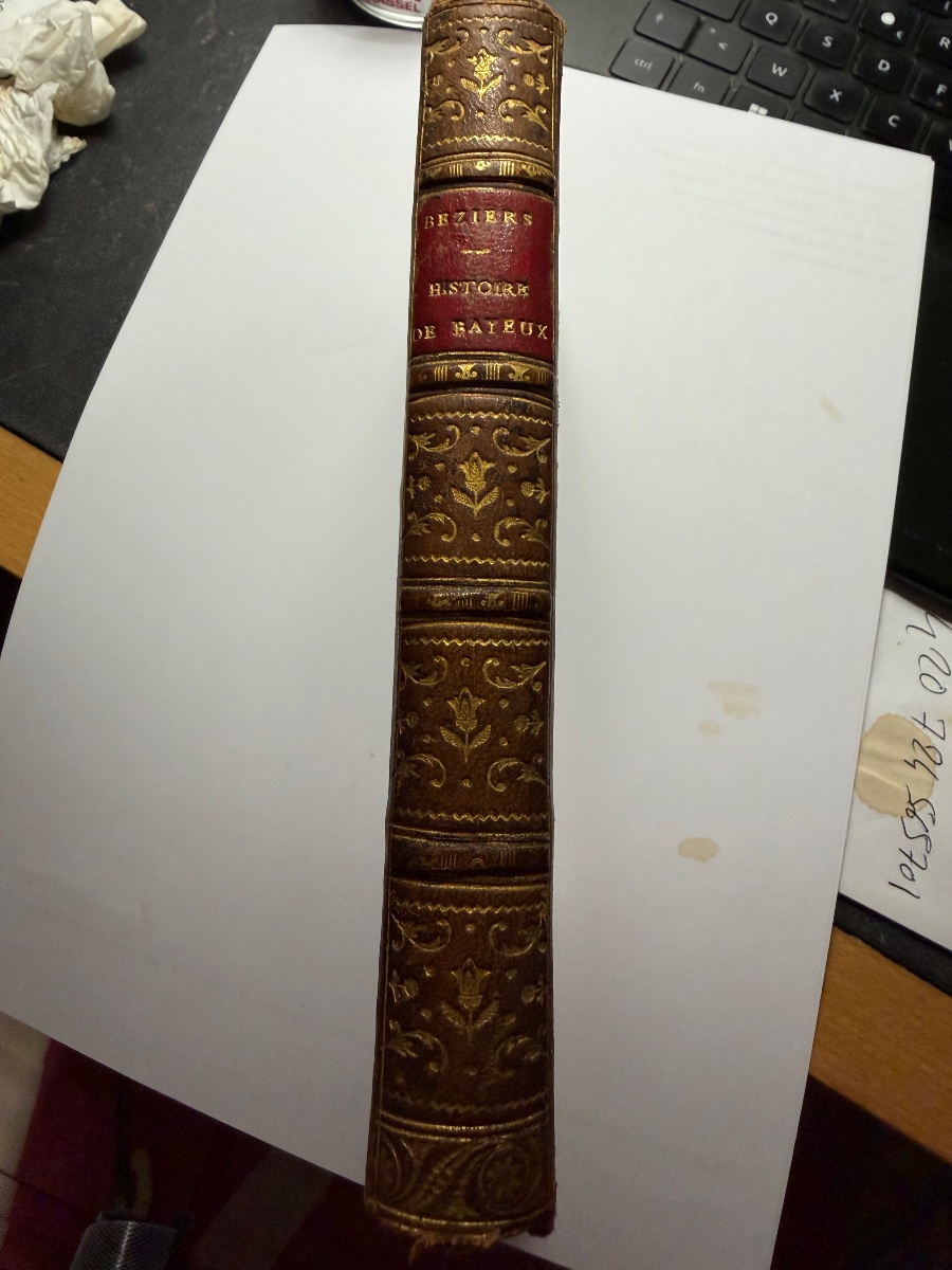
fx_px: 880
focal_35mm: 24
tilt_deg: -67.7
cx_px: 476
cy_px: 635
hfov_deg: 56.8
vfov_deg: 71.6
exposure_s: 1/60
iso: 200
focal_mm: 2.22
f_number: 2.2
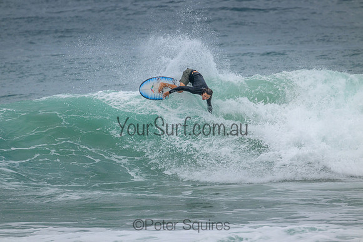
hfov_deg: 2.6
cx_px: 182
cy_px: 121
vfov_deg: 1.7
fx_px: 8068
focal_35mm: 800
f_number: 11
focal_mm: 800
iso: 720
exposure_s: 1/2000
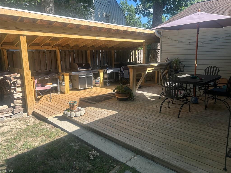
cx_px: 116
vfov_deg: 53.1
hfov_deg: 67.3
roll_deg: +1.1
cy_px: 86
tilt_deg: -10.4
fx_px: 174
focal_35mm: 26
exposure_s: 1/1124
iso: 50
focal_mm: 5.7
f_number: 1.5
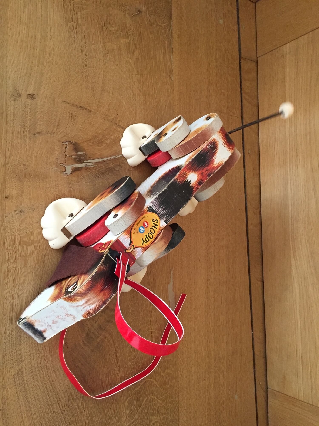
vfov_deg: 61.7
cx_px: 160
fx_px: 356
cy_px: 213
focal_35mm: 29
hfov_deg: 48.2
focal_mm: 4.15
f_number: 2.2
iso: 250
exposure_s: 1/33
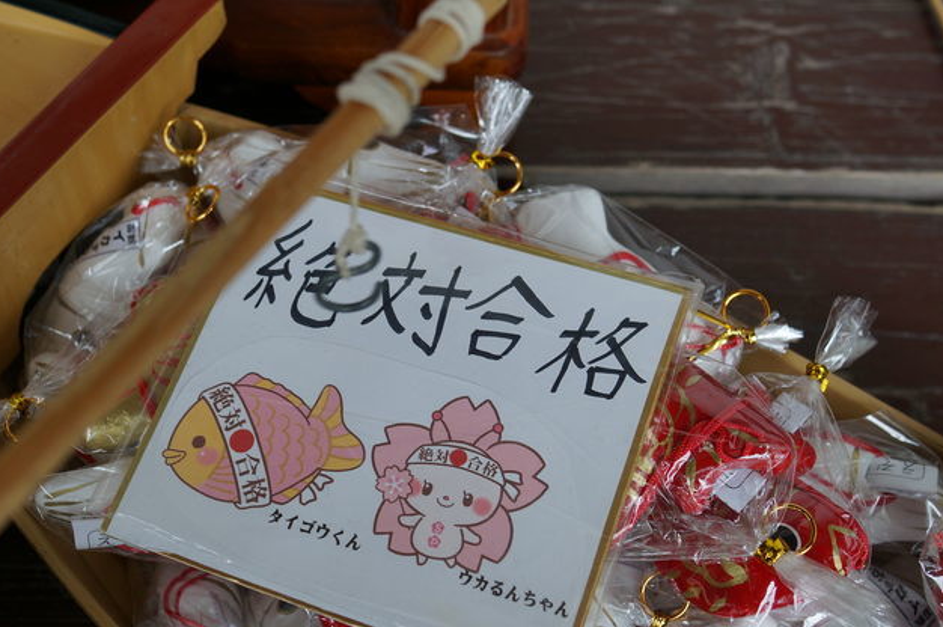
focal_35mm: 46
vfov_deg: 29.2
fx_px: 1204
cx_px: 420
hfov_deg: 42.7
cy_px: 328
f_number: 4
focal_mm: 24
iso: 200
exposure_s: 1/160
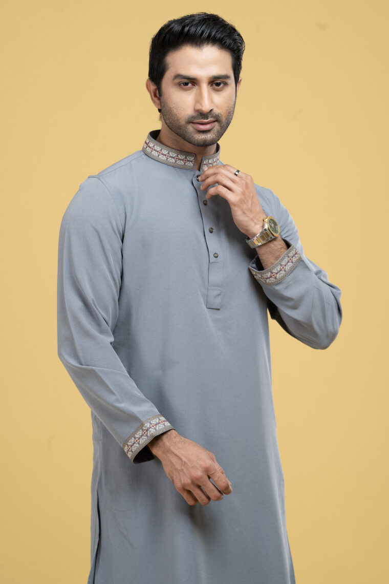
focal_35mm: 200
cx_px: 194
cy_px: 292
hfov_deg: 6.9
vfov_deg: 10.3
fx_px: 3241
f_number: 8
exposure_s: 1/125
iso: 160
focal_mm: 200
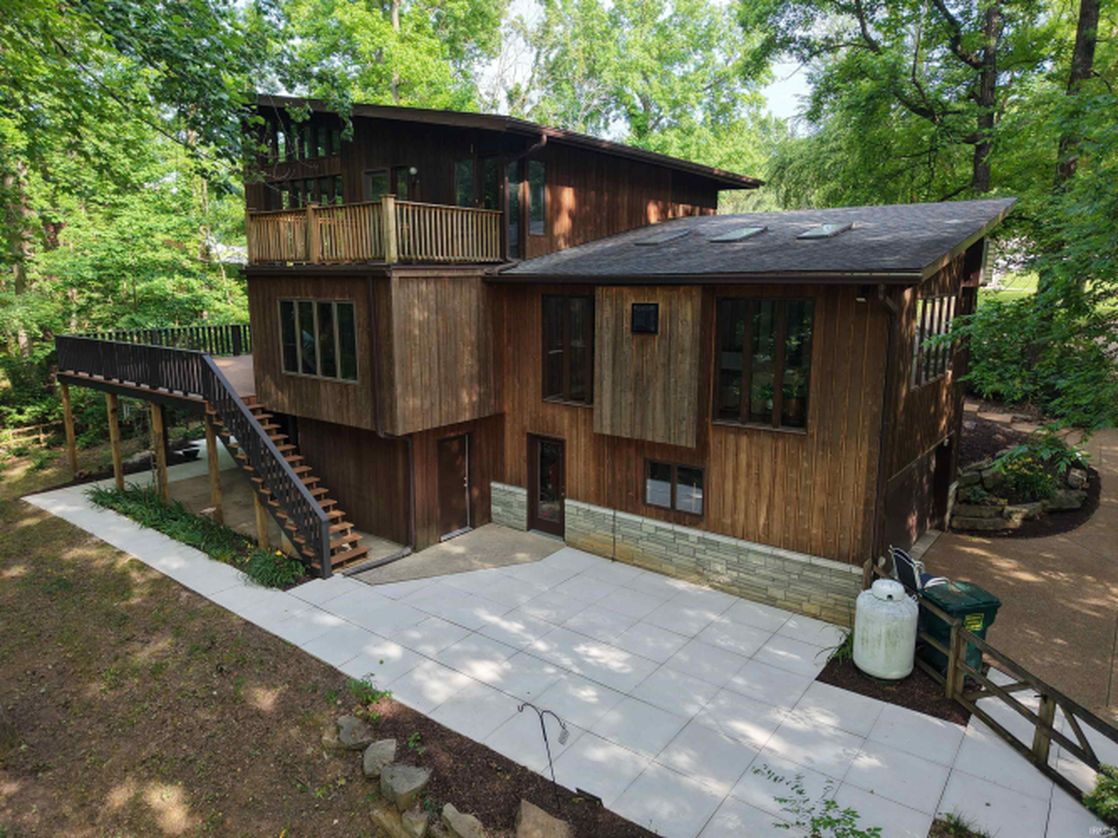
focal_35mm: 24
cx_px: 559
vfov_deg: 56.8
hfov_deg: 71.6
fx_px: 775
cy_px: 419
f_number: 1.8
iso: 100
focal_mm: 8.67
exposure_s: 1/200
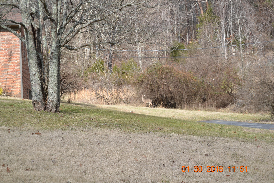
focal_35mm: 82
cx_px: 137
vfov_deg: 16.6
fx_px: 628
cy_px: 92
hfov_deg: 24.6
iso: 100
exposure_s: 1/160
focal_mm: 55
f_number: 6.3
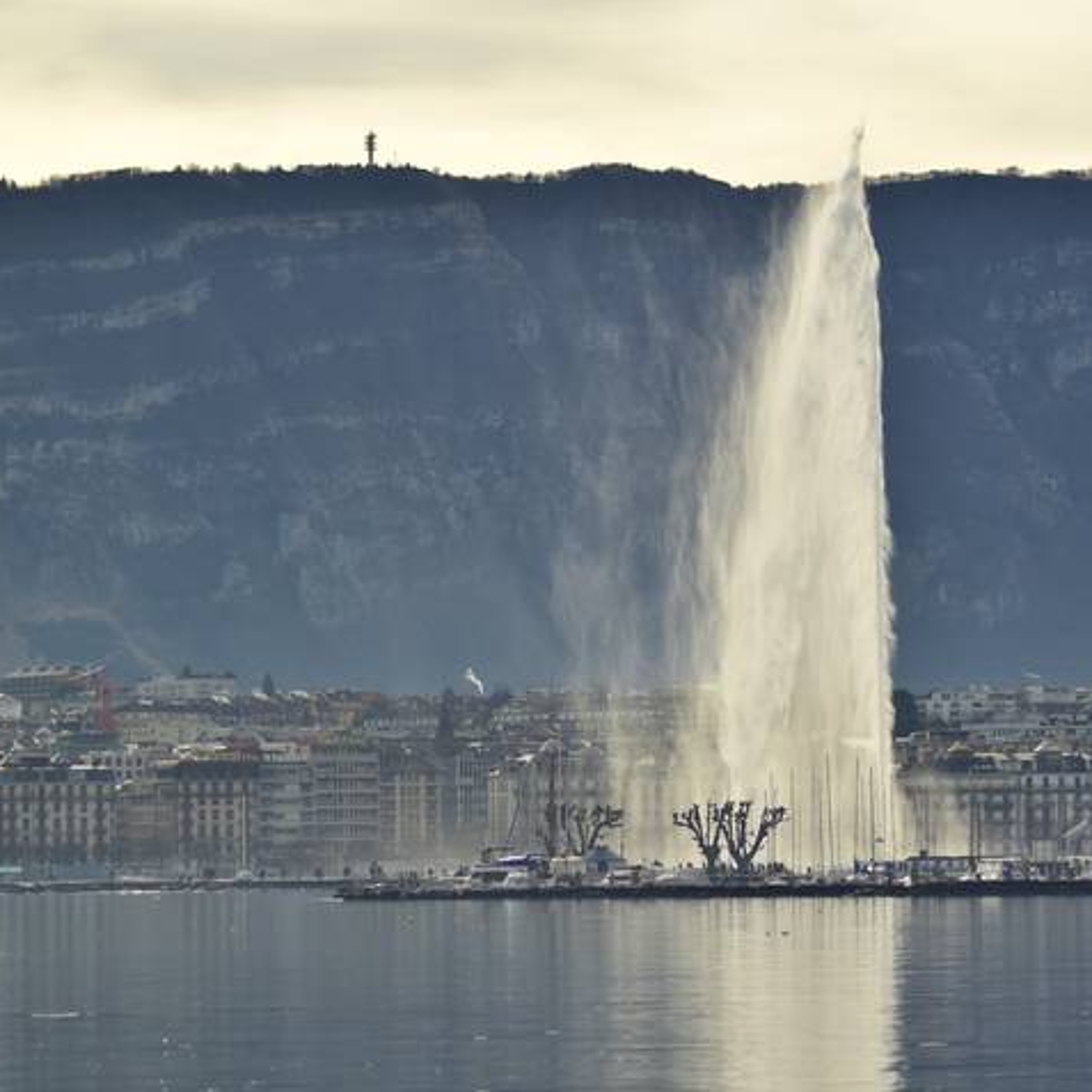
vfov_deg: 9.9
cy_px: 547
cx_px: 691
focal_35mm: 177
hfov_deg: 9.9
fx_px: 6317
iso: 100
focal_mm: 92
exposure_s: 1/800
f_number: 5.6
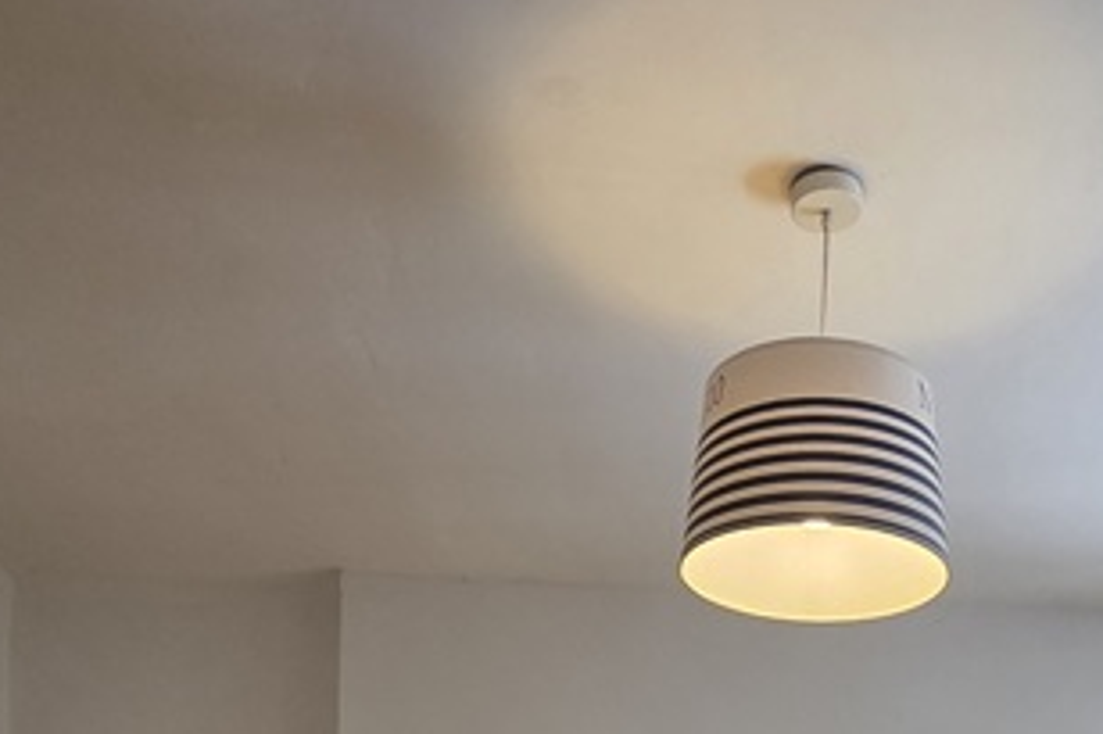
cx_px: 777
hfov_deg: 42.7
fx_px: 1378
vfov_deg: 23.2
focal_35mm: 45
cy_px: 1142
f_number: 1.9
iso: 125
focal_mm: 2.2
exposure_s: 1/100
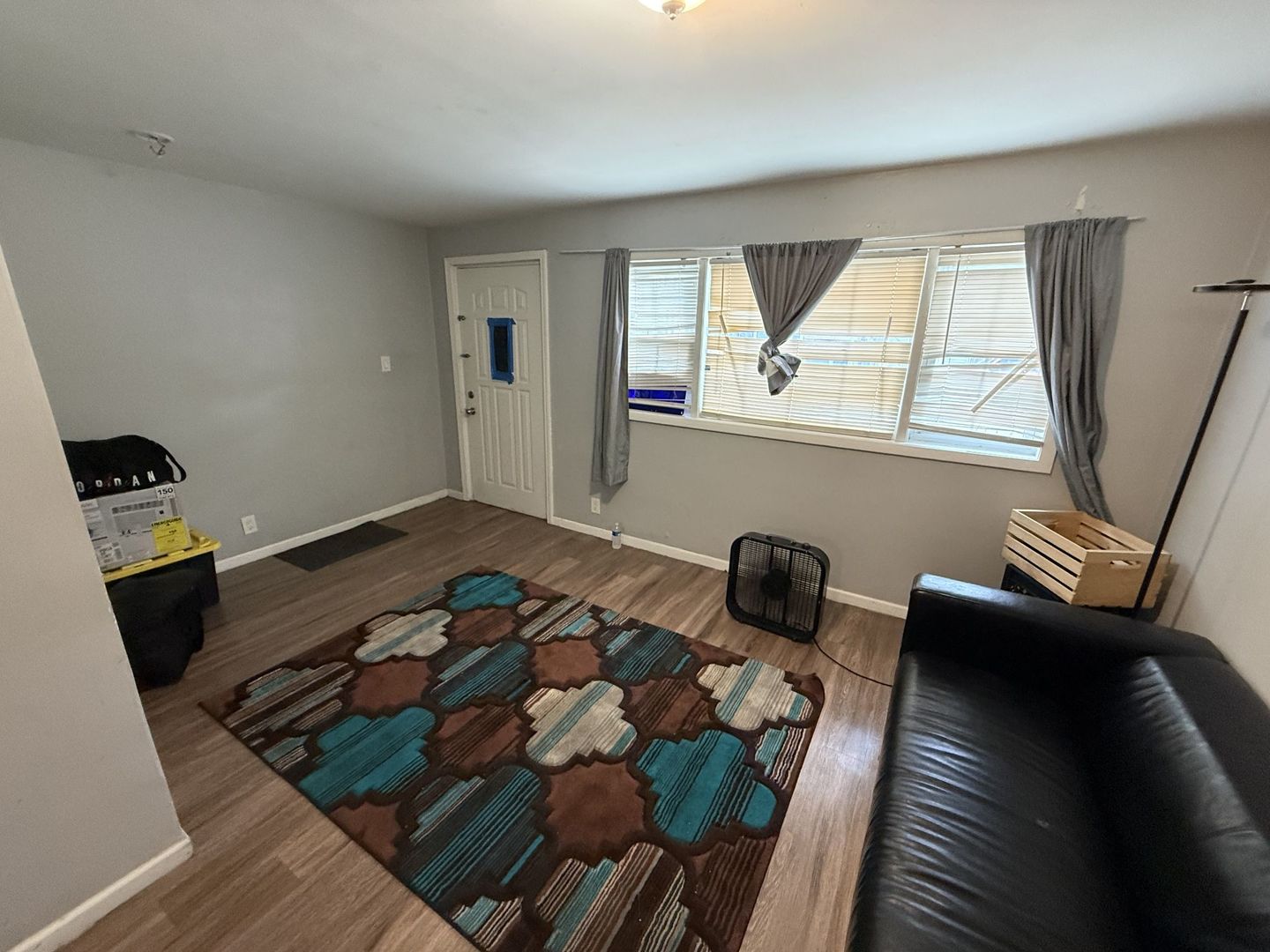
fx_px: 514
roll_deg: -0.9
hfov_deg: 102.1
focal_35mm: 14
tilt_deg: -15.9
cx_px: 635
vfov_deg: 85.7
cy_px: 476
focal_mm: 2.22
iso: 500
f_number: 2.2
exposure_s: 1/60
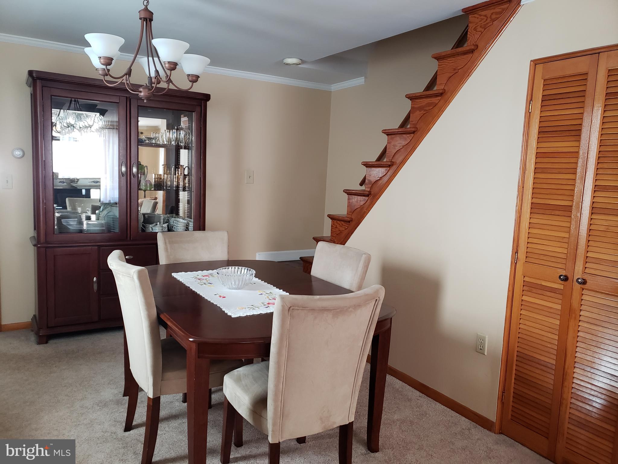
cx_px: 309
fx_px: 464
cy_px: 232
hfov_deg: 67.3
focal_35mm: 26
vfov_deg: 53.1
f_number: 1.5
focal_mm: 4.3
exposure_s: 1/25
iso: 250
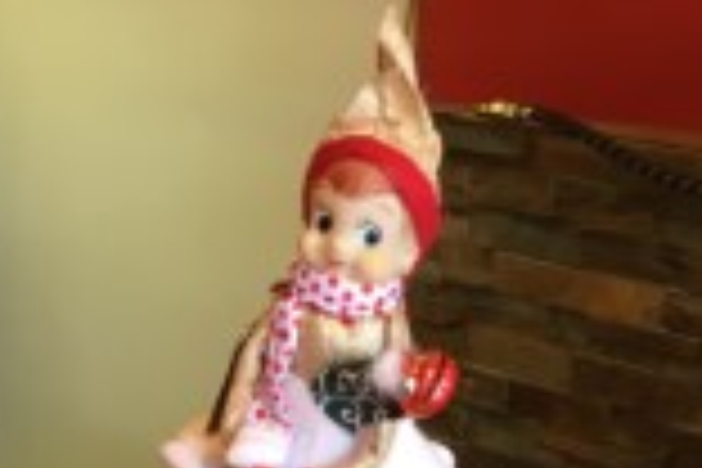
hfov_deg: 23.3
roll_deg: -1.3
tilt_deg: -21.4
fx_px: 1696
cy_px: 684
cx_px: 261
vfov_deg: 14.7
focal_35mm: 87
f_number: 2.2
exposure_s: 1/30
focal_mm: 4.15
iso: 64
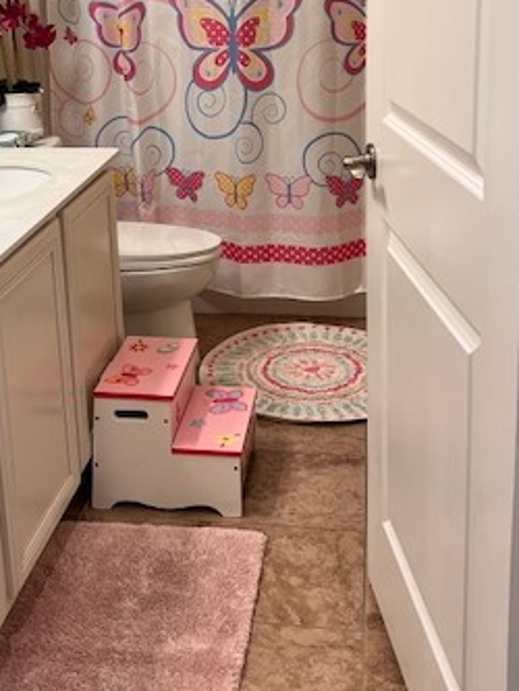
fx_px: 999
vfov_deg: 37.4
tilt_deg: -13.5
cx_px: 201
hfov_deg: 29.0
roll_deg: +2.5
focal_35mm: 50
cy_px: 185
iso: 100
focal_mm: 5.7
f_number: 1.5
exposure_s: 1/120
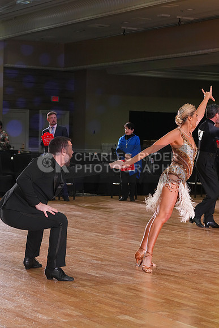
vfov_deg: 22.6
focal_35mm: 90
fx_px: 821
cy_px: 164
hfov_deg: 15.2
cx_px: 110
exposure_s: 1/200
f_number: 6.3
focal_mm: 90
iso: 3200
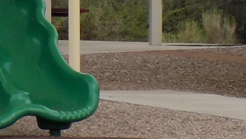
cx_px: -157
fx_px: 2812
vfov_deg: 2.8
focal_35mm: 431
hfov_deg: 5.0
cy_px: -153
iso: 80
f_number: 4.2
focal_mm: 12.5
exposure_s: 1/40
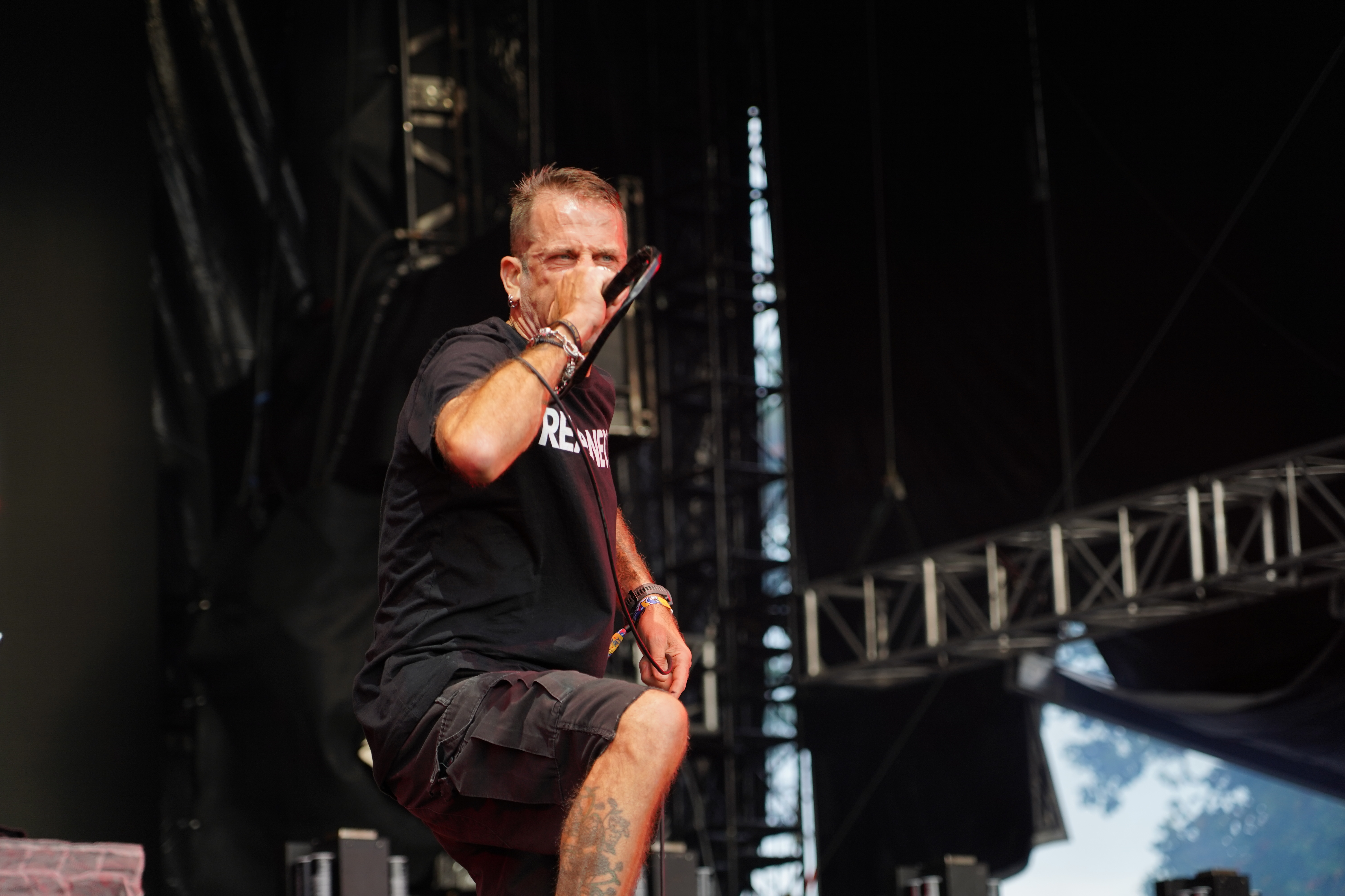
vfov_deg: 13.0
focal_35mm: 105
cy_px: 448
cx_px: 672
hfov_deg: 19.5
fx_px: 3923
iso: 400
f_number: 4
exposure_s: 1/125
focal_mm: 105
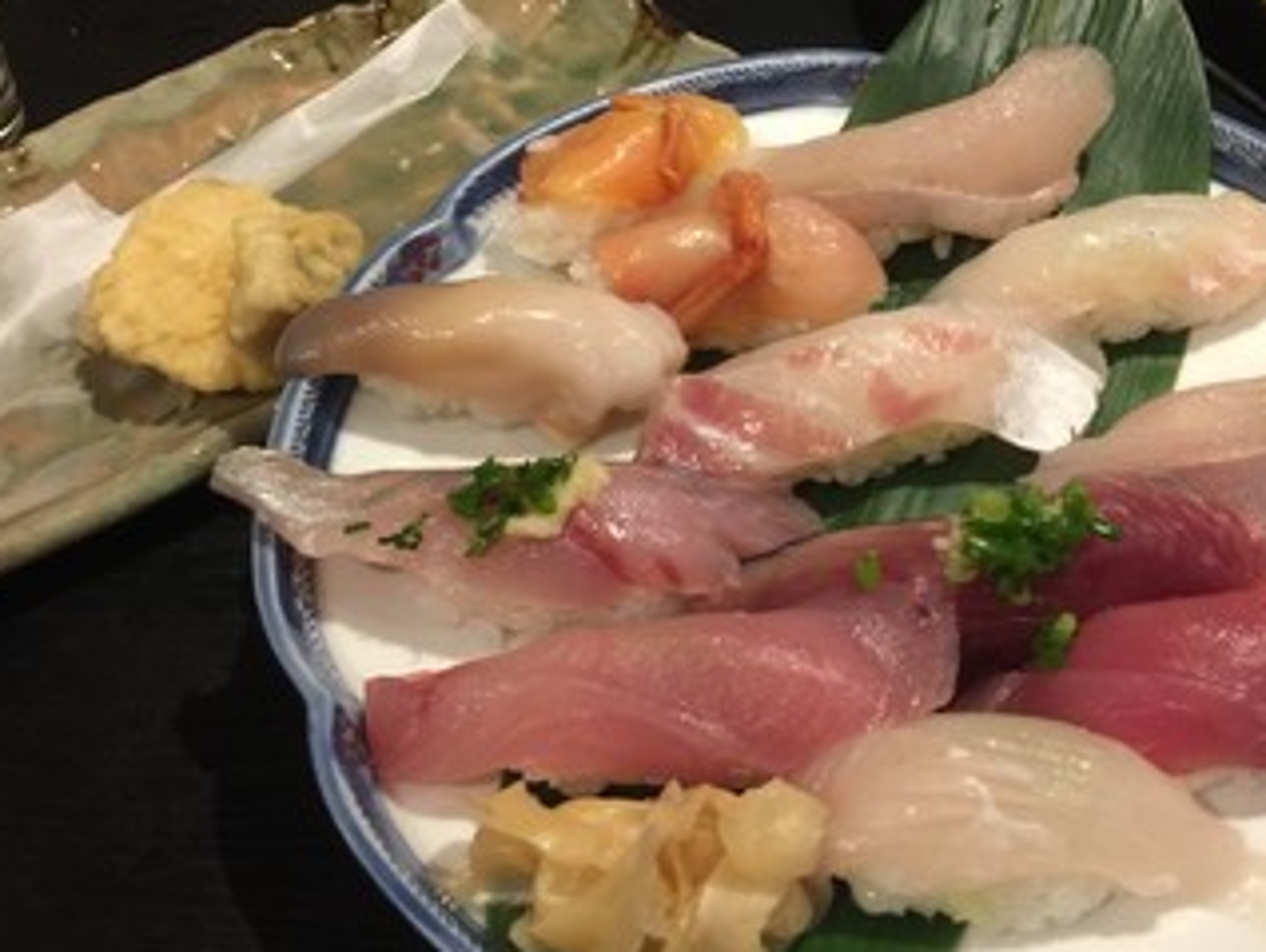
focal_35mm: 41
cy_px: 450
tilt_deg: -50.5
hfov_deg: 45.7
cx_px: 681
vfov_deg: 35.2
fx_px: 1501
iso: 100
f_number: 2.2
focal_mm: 4.15
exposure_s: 1/10
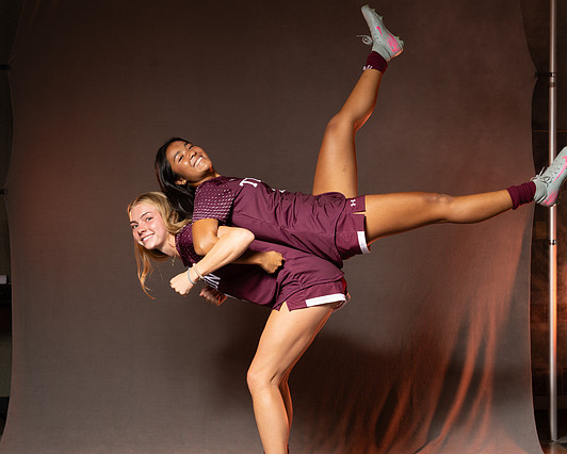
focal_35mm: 66
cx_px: 306
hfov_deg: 28.7
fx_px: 1108
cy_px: 245
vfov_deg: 23.2
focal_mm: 48
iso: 80
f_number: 7.1
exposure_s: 1/200
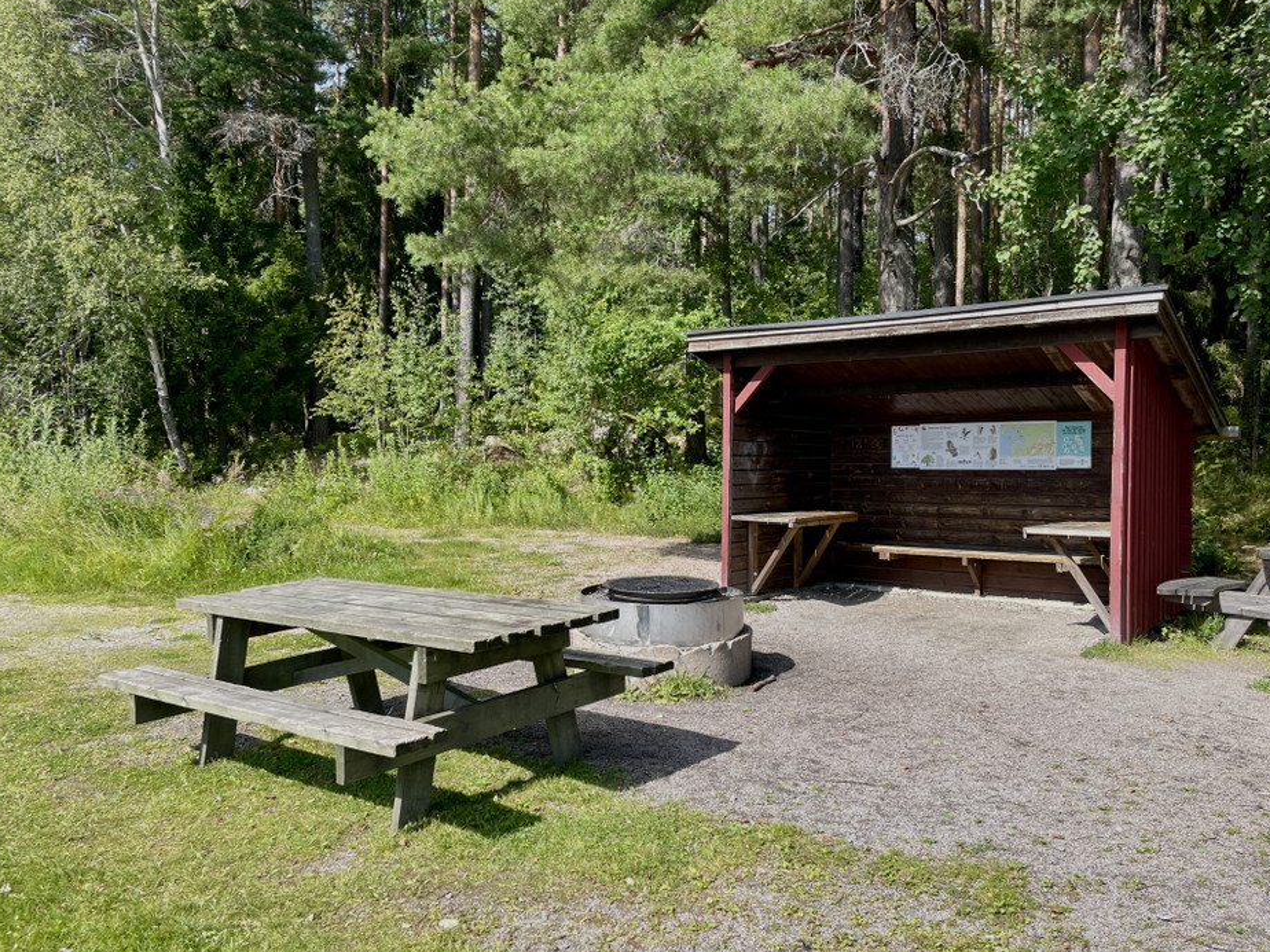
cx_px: 650
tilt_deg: -3.3
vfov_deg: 51.4
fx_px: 991
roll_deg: +0.8
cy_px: 478
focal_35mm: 27
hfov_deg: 65.3
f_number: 1.6
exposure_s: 1/1553
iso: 32
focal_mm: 4.2
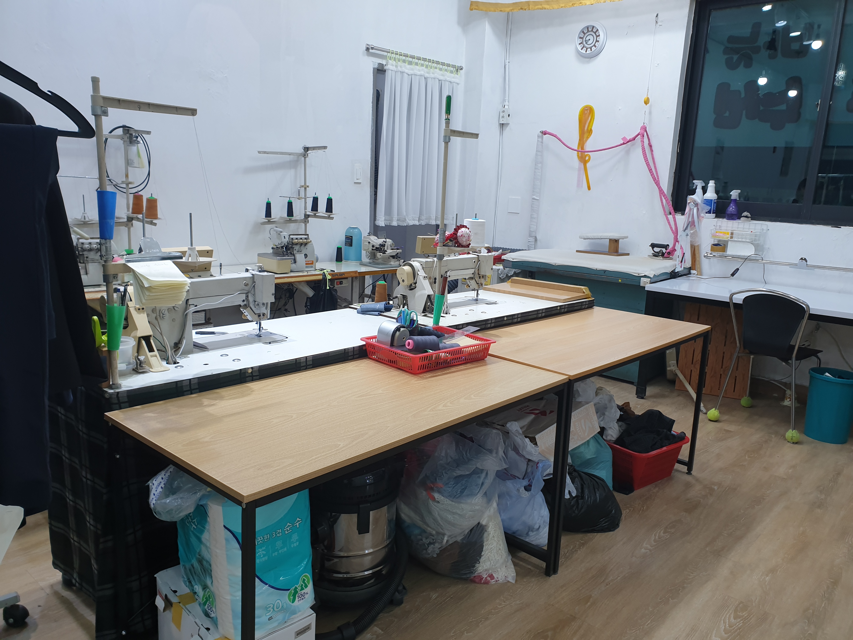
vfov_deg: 53.1
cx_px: 426
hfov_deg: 67.3
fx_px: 641
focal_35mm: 26
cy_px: 320
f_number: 2.4
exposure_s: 1/60
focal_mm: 4.3
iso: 64
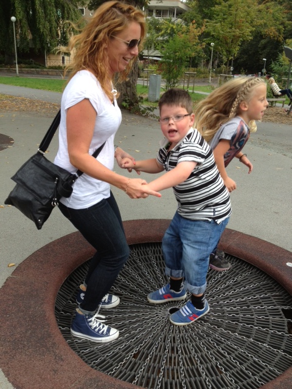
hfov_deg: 40.7
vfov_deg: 52.6
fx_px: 394
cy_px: 194
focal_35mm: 35
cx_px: 146
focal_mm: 4.28
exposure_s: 1/312
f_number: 2.4
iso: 50
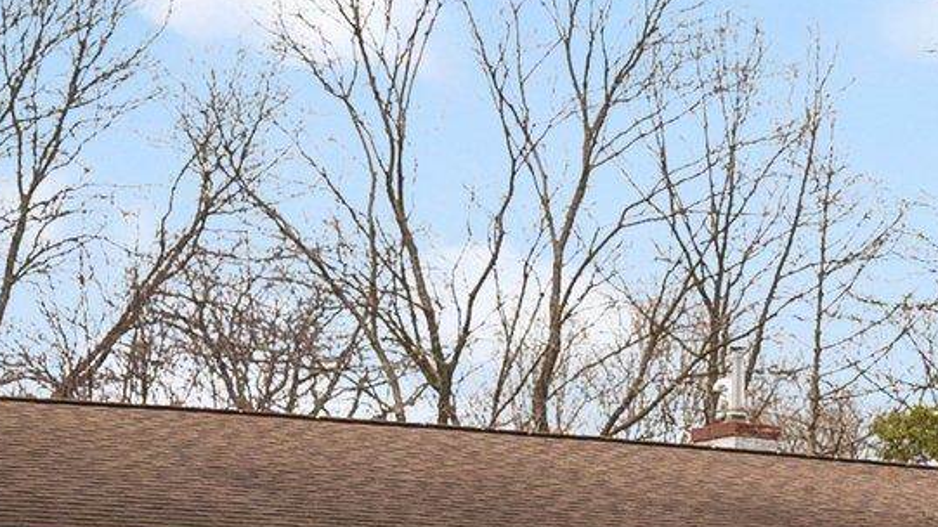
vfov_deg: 9.4
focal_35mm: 123
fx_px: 3059
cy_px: 925
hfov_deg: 17.4
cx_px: 612
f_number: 7.1
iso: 2000
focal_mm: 21
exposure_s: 1/400
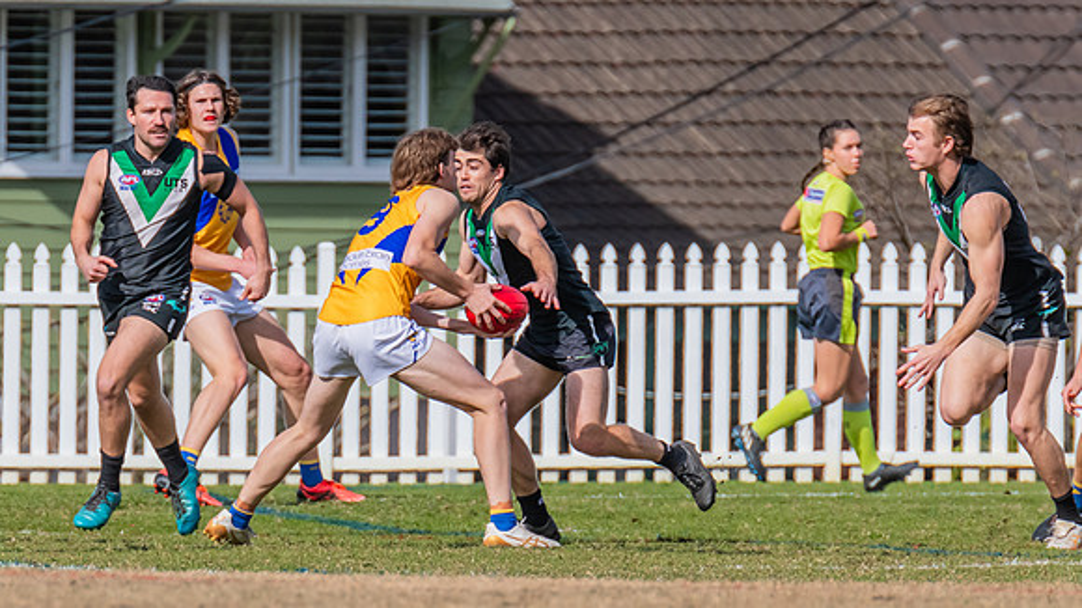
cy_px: 383
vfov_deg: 1.2
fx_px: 29318
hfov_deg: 2.1
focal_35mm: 1022
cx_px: 203
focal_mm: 600
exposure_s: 1/1600
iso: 800
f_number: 11
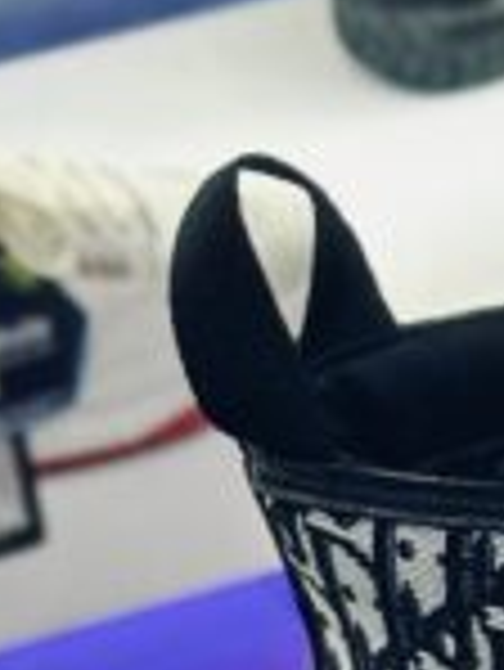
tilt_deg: -40.4
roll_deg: -0.9
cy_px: 1558
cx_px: 1467
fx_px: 5835
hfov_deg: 4.7
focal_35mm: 301
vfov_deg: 6.3
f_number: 1.78
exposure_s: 1/100
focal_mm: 6.86
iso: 100
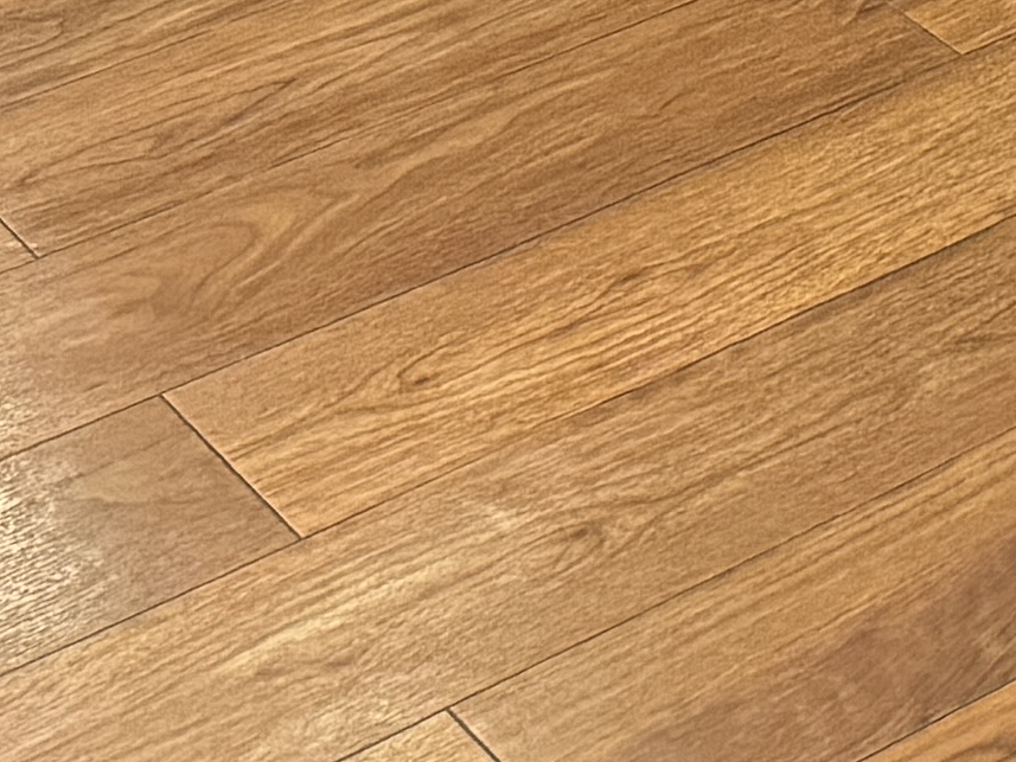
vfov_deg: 8.1
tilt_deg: -13.9
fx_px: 4697
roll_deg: +0.0
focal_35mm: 160
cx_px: 1785
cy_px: -1396
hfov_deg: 11.5
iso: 800
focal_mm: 6.76
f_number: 1.78
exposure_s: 1/33
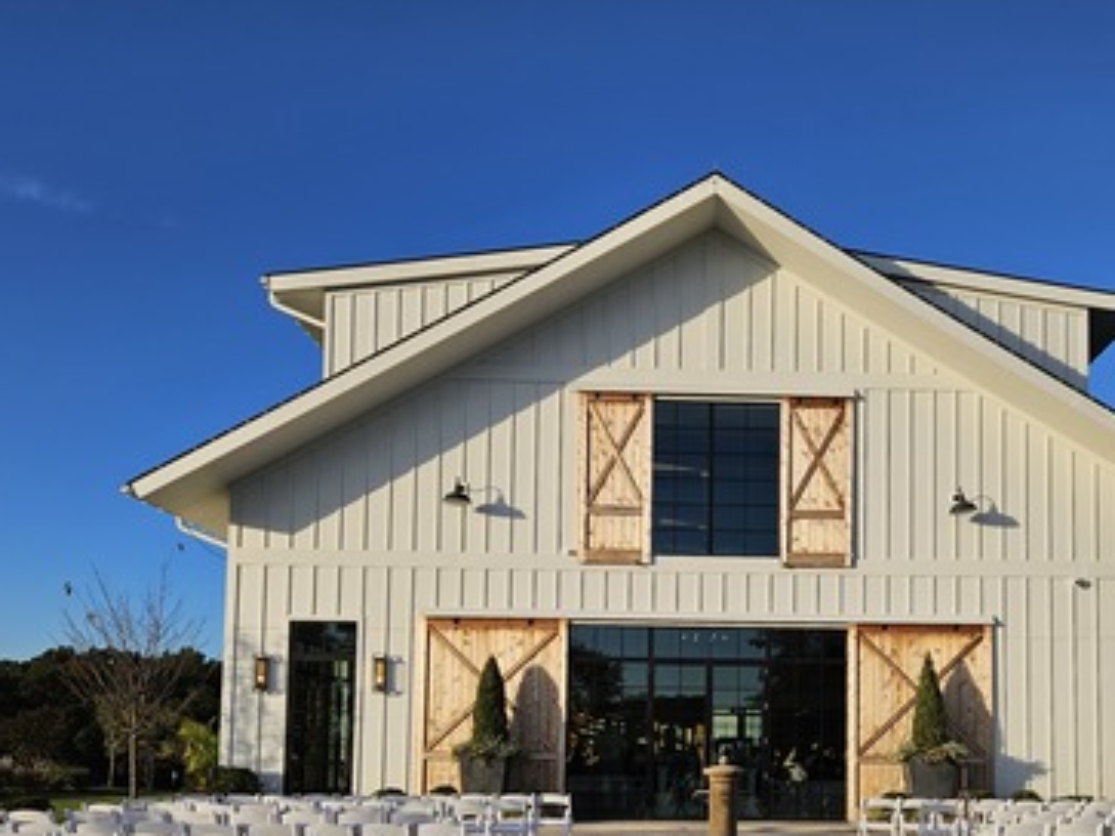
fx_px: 1224
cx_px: 759
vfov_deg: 36.6
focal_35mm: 38
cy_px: 652
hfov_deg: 48.0
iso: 25
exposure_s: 1/1550
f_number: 1.8
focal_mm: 5.4
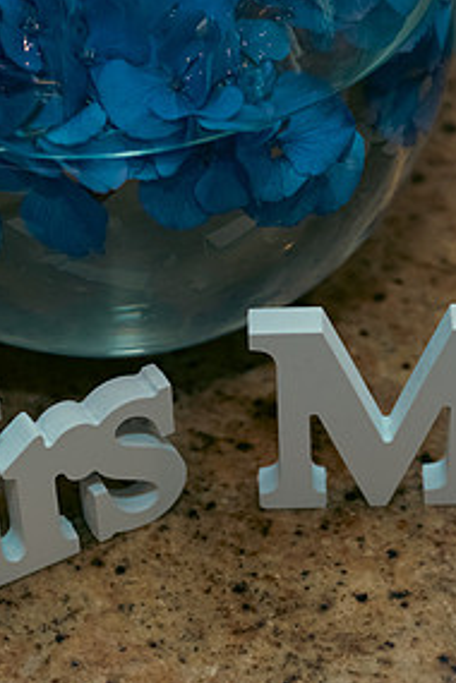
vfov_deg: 17.9
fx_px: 2166
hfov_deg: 12.0
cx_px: 302
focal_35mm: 114
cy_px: 397
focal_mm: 56
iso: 800
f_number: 3.5
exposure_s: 1/160
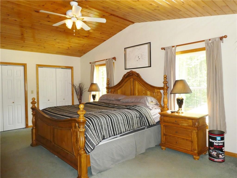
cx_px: 118
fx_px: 164
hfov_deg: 71.6
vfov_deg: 56.8
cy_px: 89
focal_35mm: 24
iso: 500
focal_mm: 4.3
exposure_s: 1/60
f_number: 3.3
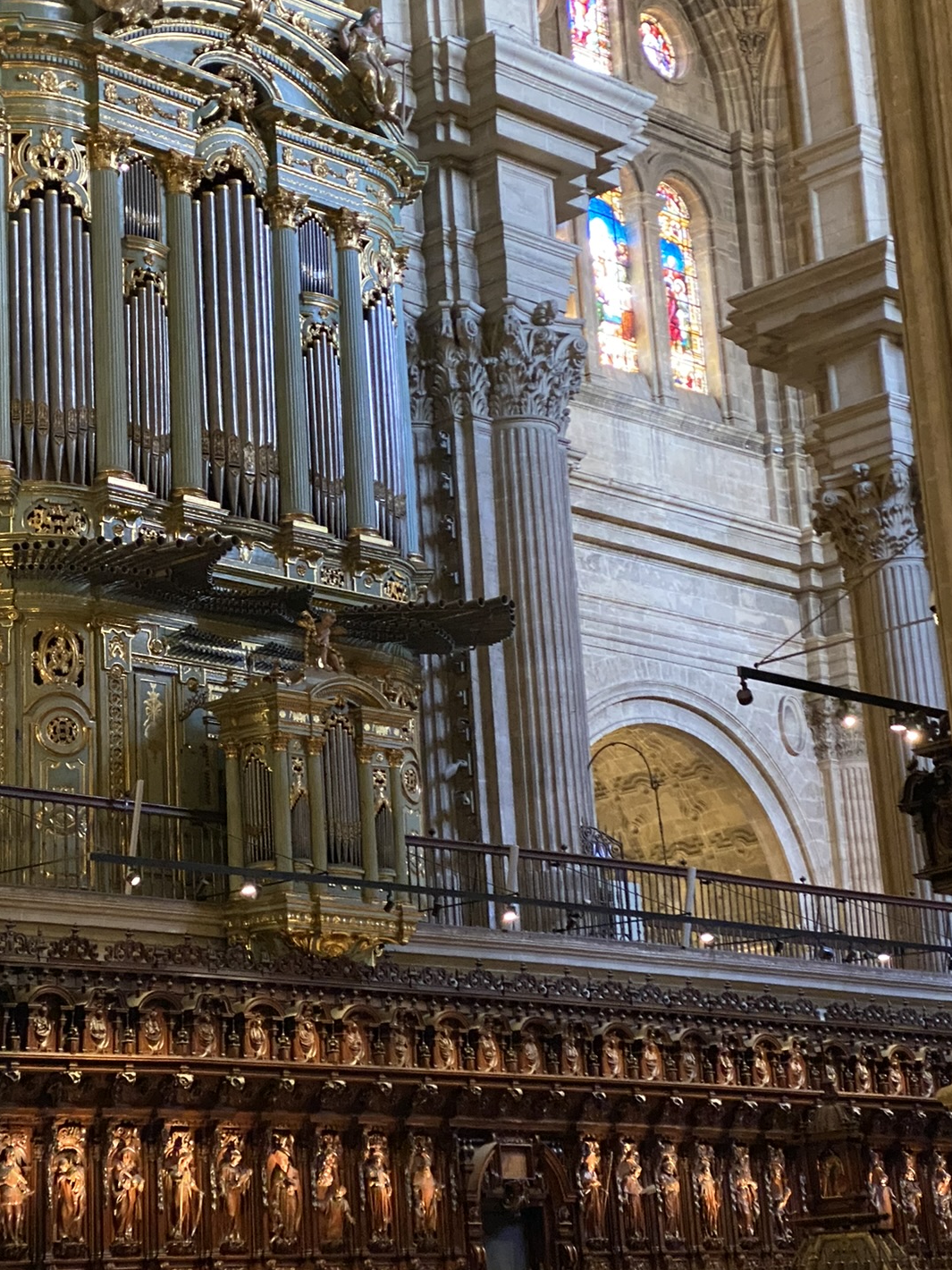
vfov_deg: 25.9
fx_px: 2750
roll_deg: +1.9
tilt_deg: +17.2
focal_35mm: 75
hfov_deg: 19.6
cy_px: 499
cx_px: 341
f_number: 2
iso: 640
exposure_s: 1/25
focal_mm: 6
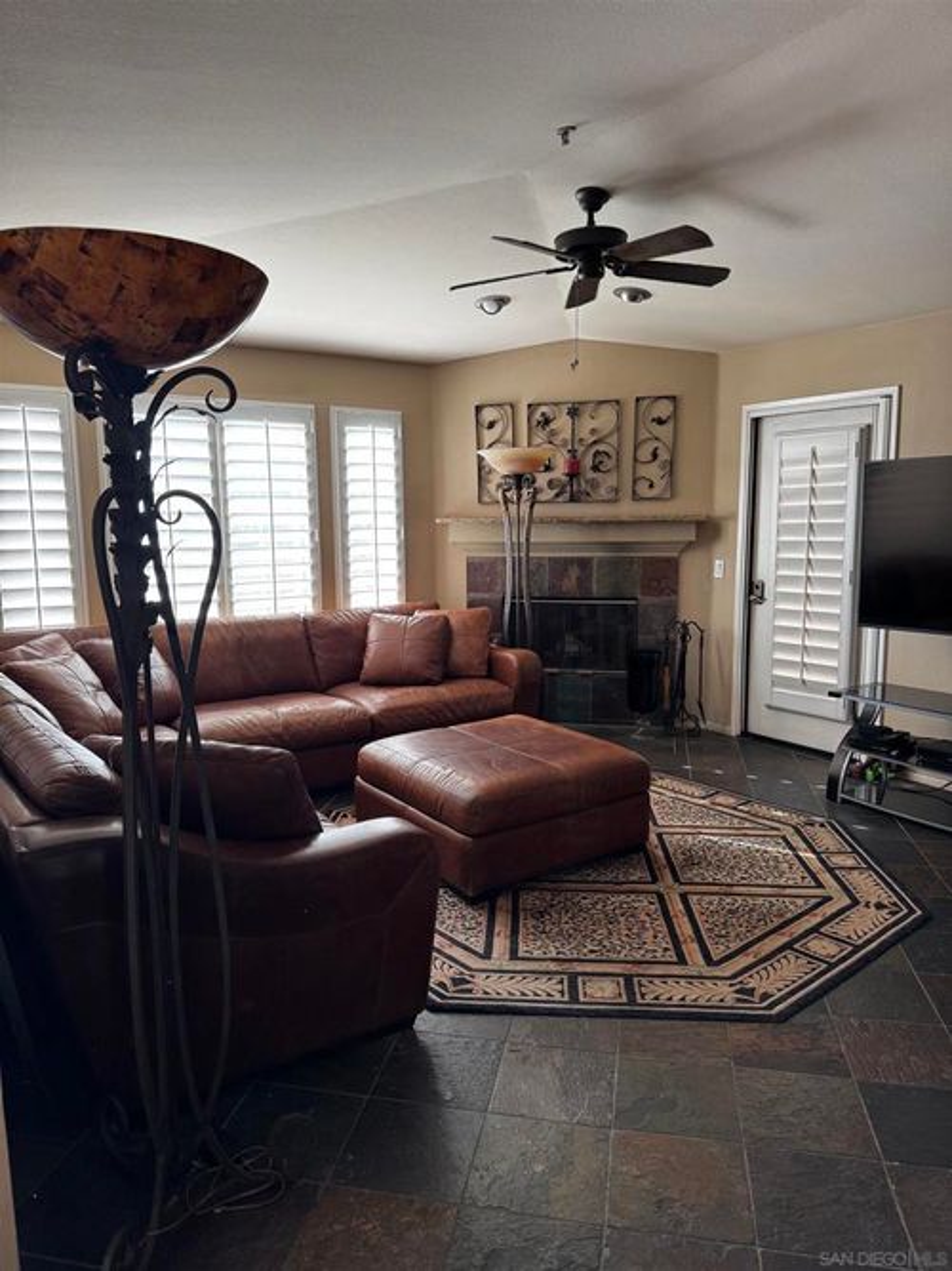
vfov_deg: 71.6
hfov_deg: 56.8
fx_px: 880
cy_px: 636
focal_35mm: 24
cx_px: 476
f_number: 1.78
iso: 125
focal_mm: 6.76
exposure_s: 1/121
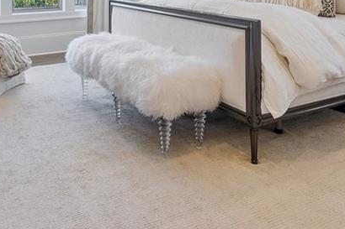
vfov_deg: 29.4
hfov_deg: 48.2
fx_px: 383
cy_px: -34
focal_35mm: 40
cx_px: 136
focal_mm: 16
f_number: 14
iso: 400
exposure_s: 1/5
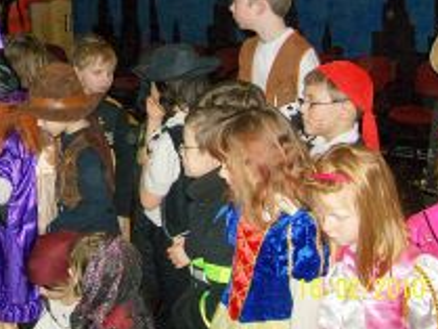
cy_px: 44
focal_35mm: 65
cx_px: 48
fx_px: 823
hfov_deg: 28.7
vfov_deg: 22.2
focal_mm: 6.1
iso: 160
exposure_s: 1/60
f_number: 2.7
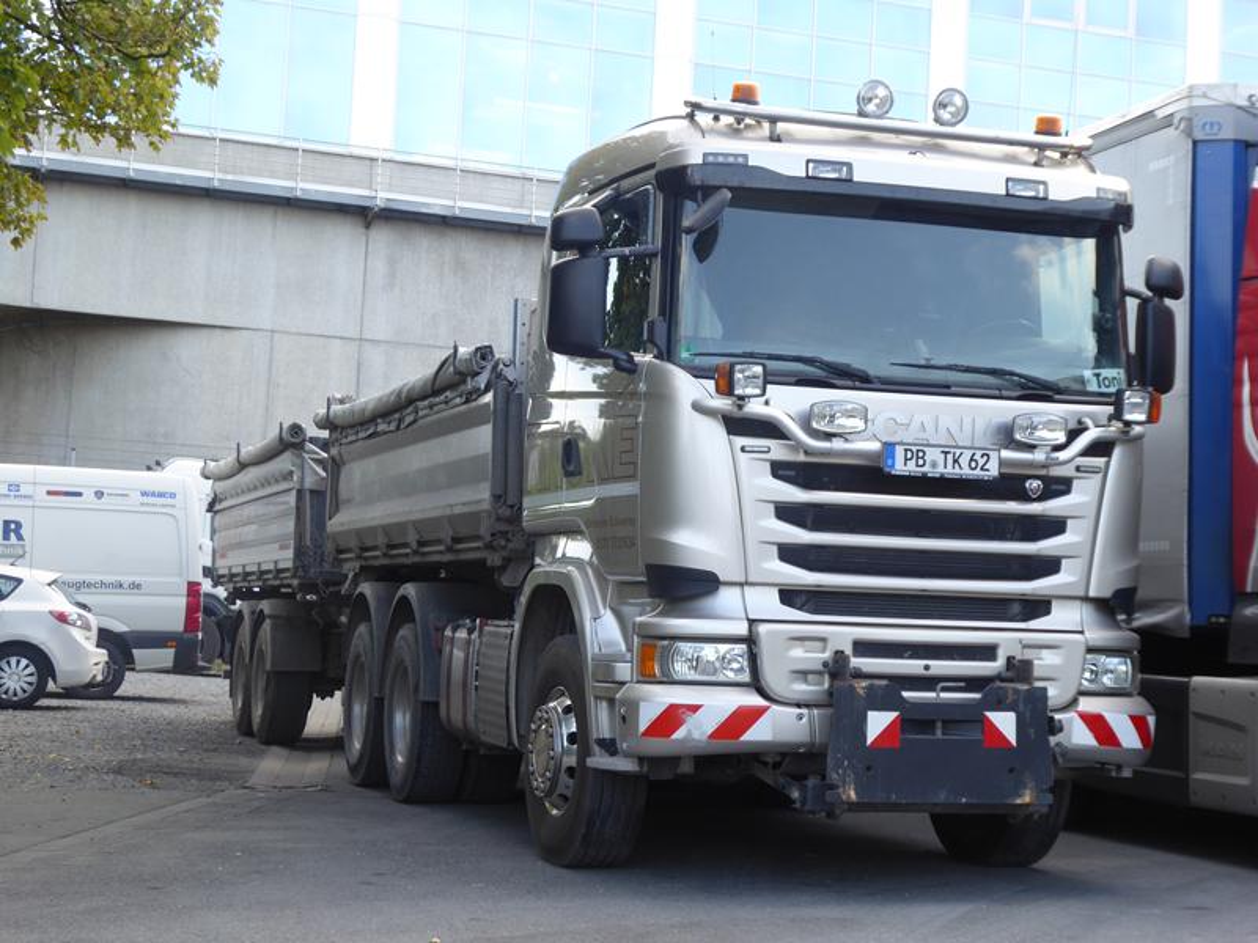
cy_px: 472
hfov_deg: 31.7
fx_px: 2217
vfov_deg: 24.0
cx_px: 629
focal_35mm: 61
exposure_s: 1/100
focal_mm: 10.9
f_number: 4.3
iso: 100
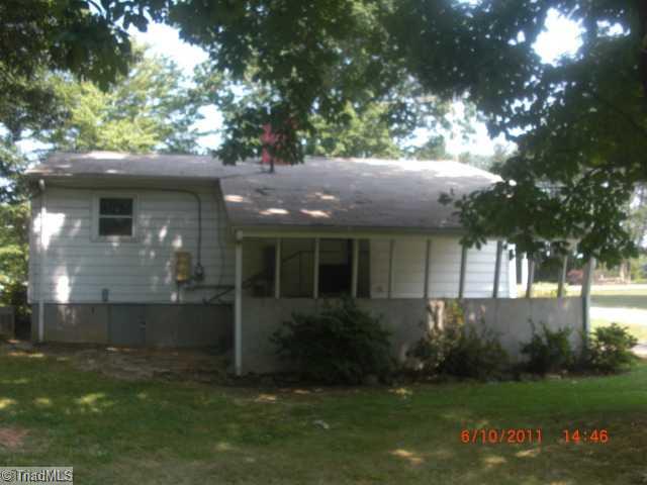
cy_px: 242
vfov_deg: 39.7
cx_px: 324
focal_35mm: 36
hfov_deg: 51.4
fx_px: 673
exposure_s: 1/160
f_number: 2.8
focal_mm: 6.3
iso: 50
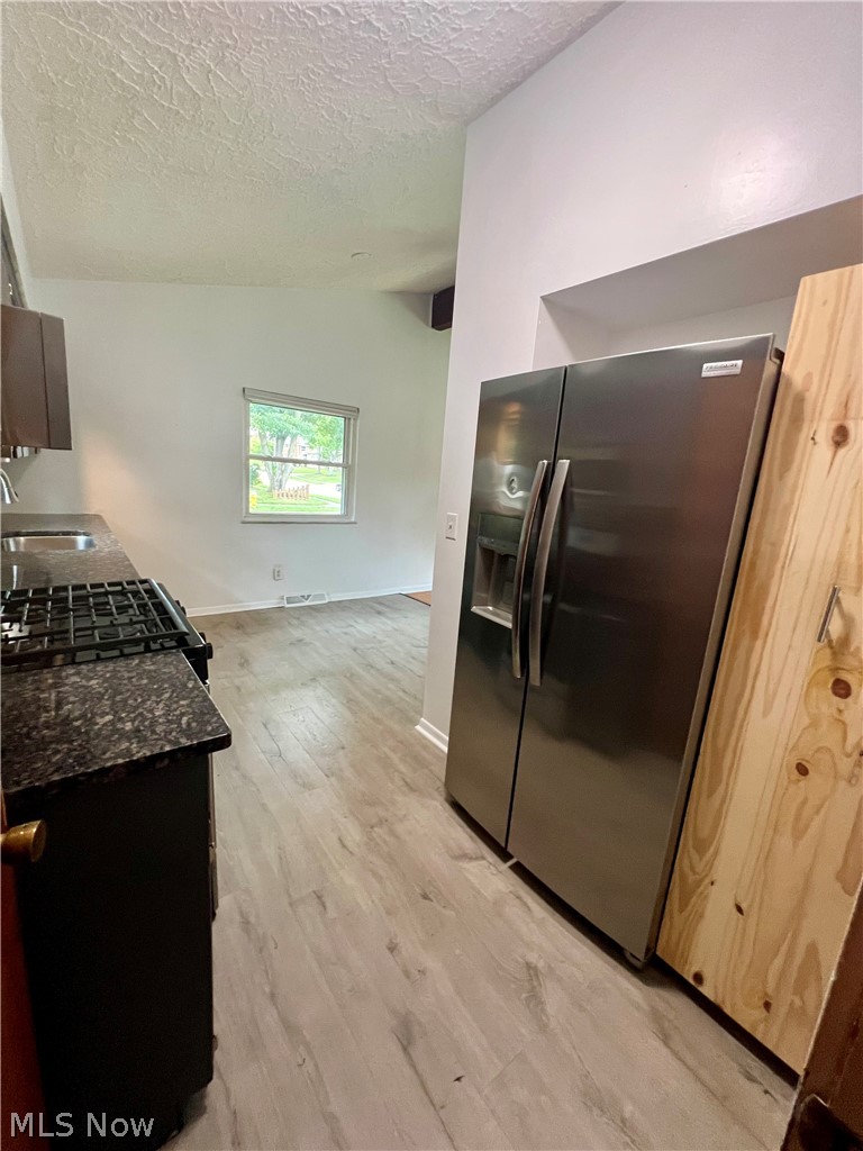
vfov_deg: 106.2
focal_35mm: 13
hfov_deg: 89.9
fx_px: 432
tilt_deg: -12.2
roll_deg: -4.4
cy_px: 576
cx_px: 432
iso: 320
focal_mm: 1.57
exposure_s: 1/60
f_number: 1.8
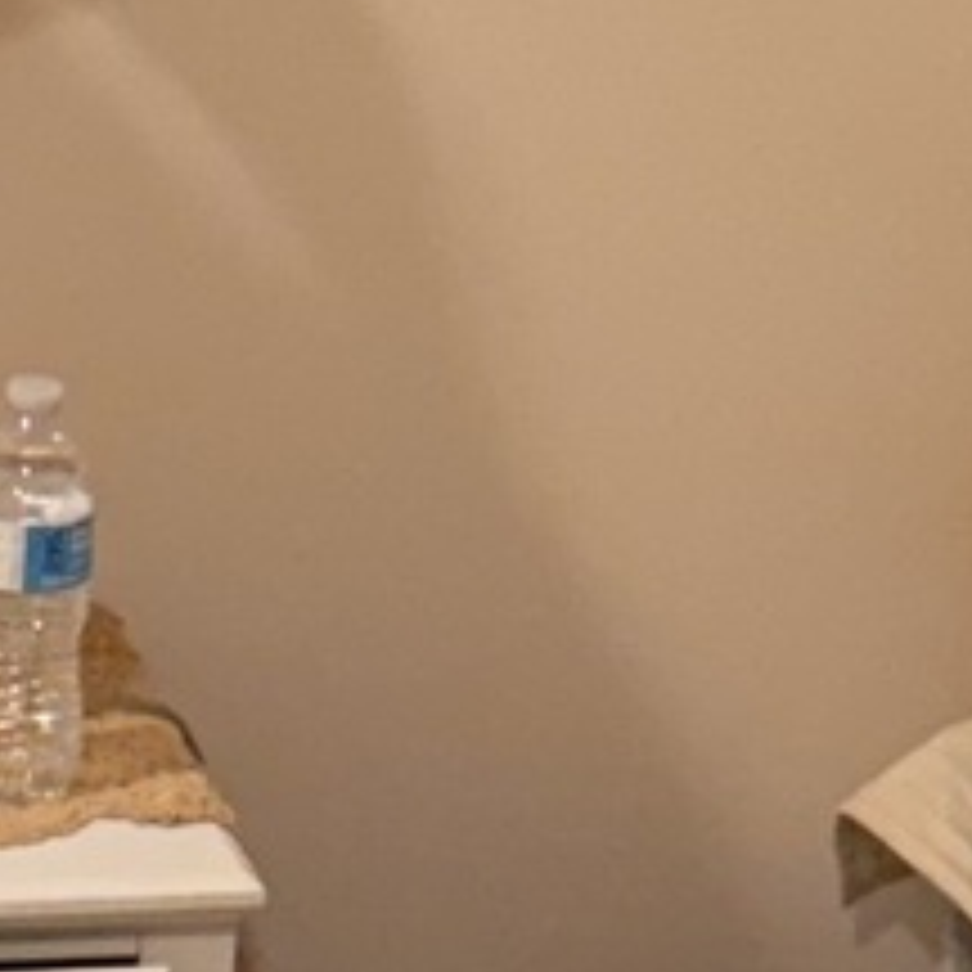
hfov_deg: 7.7
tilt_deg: -13.2
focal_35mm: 226
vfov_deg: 7.7
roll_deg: -3.1
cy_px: 0
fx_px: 7180
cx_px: 423
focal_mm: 6.76
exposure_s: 1/120
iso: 200
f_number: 1.78
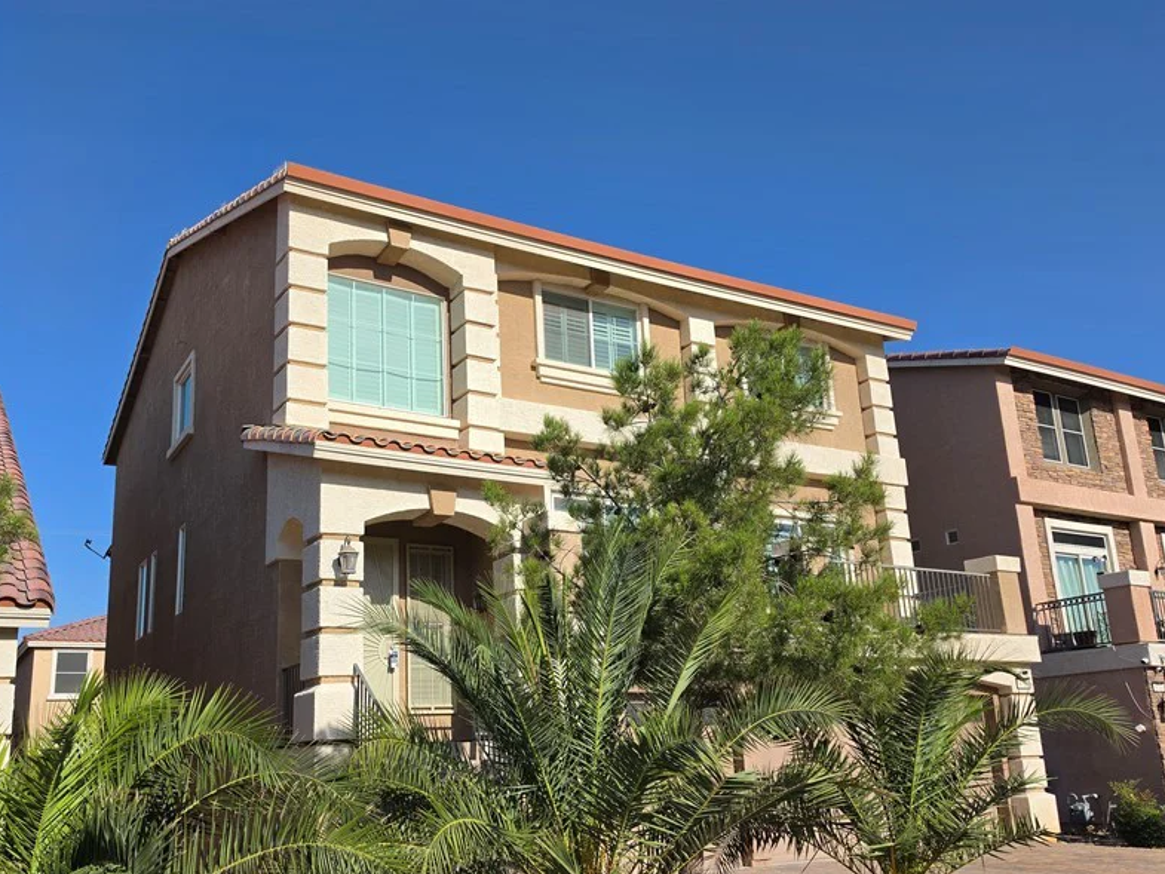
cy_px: 497
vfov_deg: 46.7
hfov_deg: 59.8
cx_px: 525
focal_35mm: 30
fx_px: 1010
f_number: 1.4
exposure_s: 1/7939
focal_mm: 6.5
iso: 50
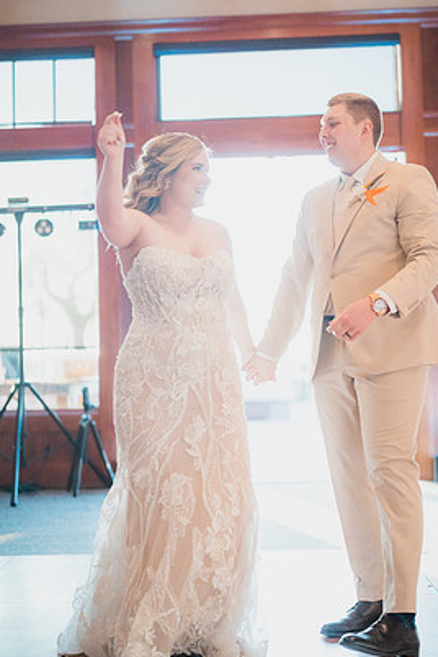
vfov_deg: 35.6
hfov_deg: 24.2
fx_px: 1022
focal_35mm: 56
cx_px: 230
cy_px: 297
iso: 1250
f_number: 1.4
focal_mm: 50
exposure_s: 1/3200
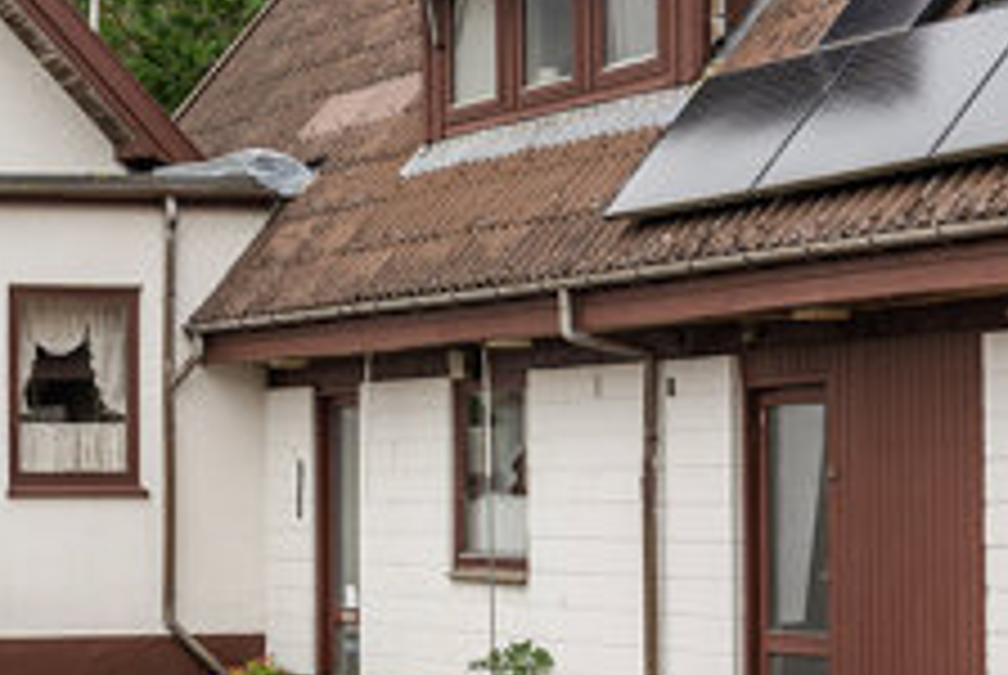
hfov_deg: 15.9
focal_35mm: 127
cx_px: 94
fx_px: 3561
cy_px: 342
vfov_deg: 10.8
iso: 200
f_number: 8
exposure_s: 1/125
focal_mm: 38
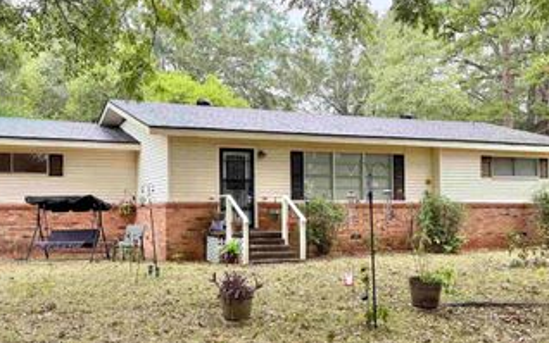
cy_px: 195
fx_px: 599
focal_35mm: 40
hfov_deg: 49.1
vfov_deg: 32.0
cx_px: 238
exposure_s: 1/243
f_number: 1.78
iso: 125
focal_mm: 6.76
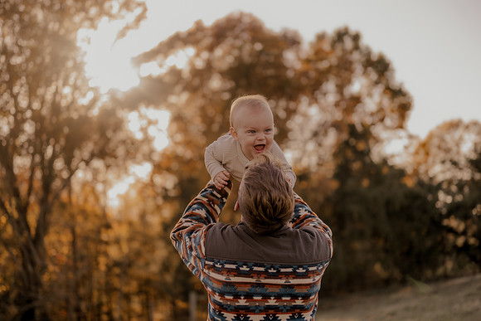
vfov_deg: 27.0
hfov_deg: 39.6
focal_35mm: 50
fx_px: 668
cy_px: 160
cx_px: 240
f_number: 1.8
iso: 250
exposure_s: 1/1600
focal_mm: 50
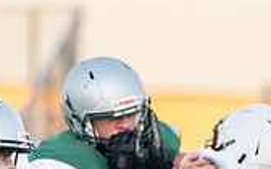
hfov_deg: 1.9
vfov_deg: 1.2
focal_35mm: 1110
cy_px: 261
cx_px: 162
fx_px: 8198
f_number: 2.8
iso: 800
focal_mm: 200
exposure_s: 1/2000
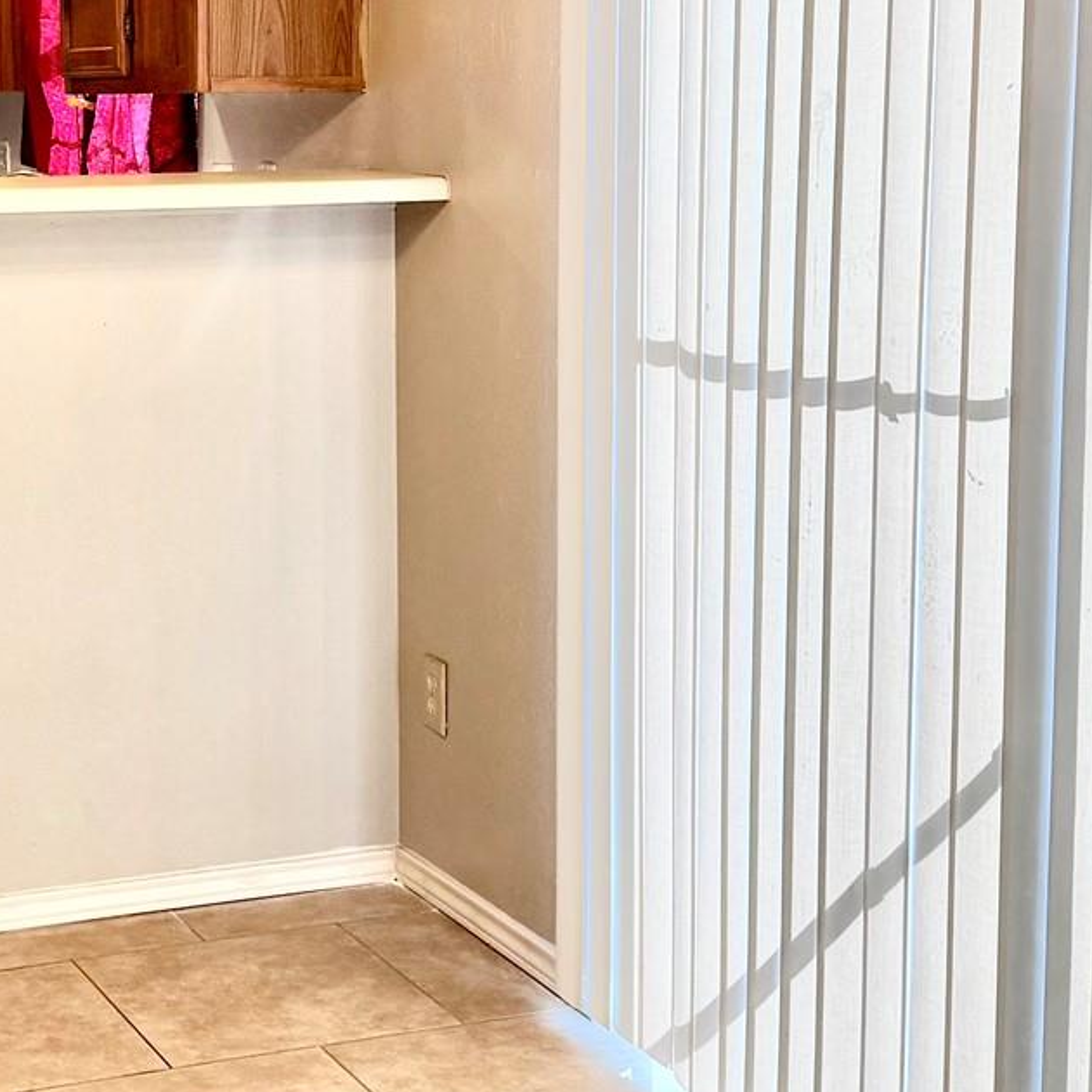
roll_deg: +0.8
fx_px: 2463
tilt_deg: -6.9
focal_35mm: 69
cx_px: 161
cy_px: 387
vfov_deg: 24.9
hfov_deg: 24.5
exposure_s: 1/120
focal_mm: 6.76
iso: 80
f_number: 1.78
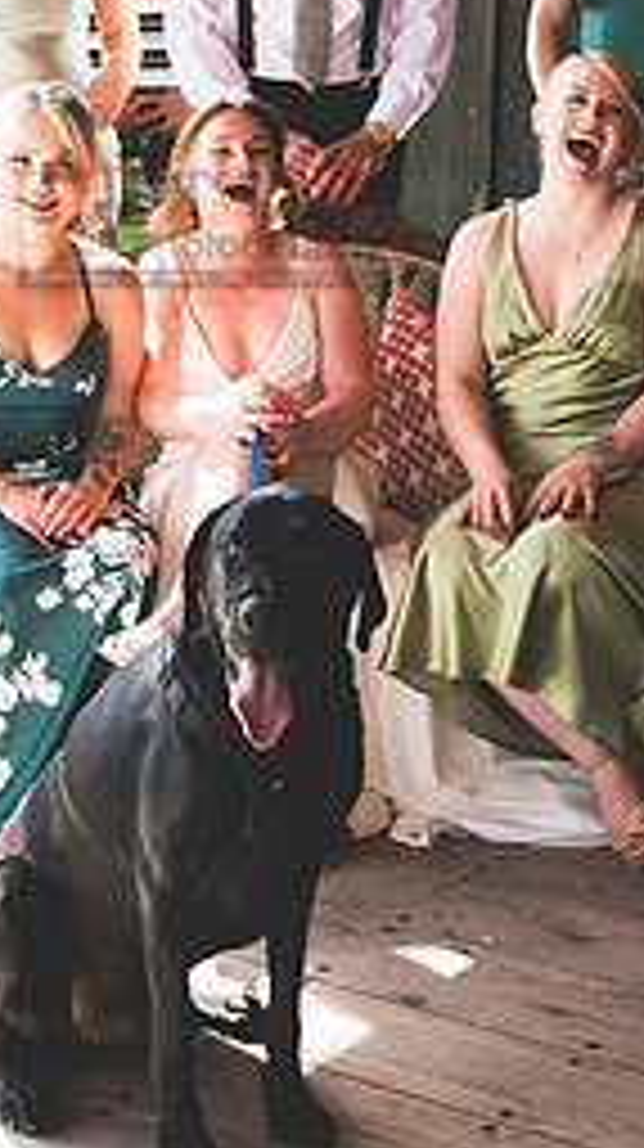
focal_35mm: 87
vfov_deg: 24.1
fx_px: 2647
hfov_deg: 13.8
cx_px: 207
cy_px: 221
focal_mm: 47
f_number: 7.1
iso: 400
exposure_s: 1/100
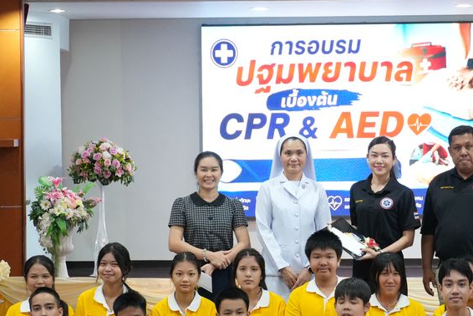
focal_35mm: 167
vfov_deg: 8.2
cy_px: 201
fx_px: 2194
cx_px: 306
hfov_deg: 12.3
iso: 4000
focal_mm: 63
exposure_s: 1/125
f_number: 5.6
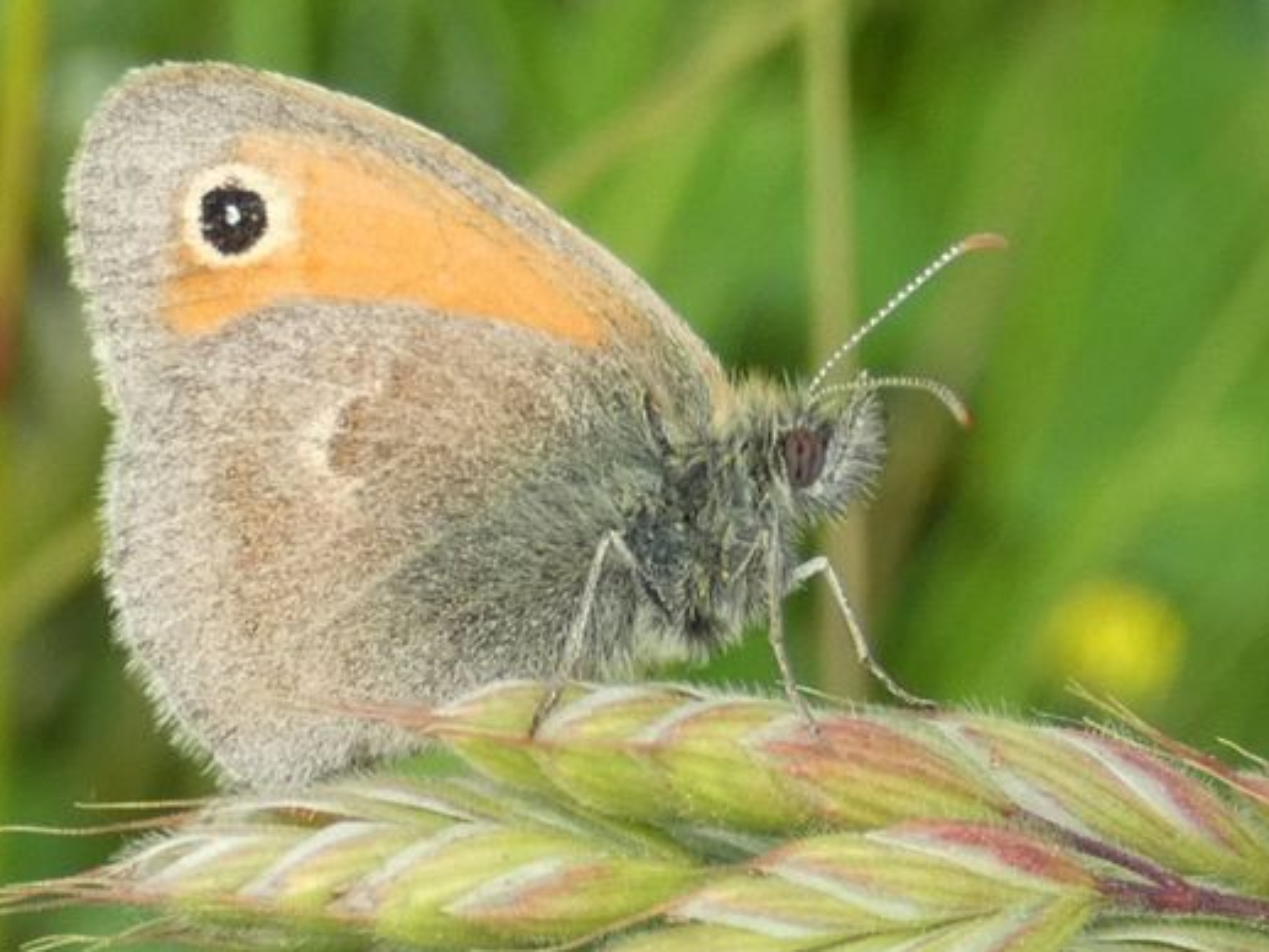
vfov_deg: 7.7
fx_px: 7077
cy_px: 542
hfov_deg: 10.2
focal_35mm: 193
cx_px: 558
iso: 125
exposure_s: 1/80
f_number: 5.1
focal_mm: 21
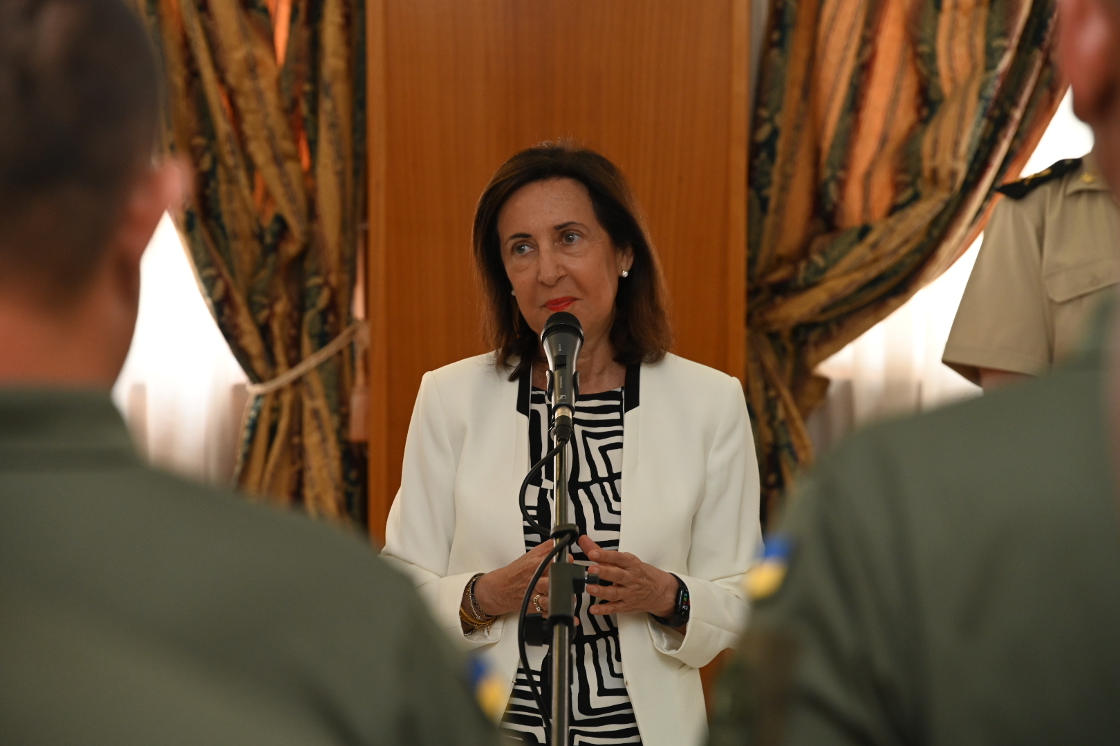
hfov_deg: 18.3
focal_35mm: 112
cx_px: 560
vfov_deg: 12.2
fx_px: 3484
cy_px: 373
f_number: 5
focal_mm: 112
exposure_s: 1/200
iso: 2000
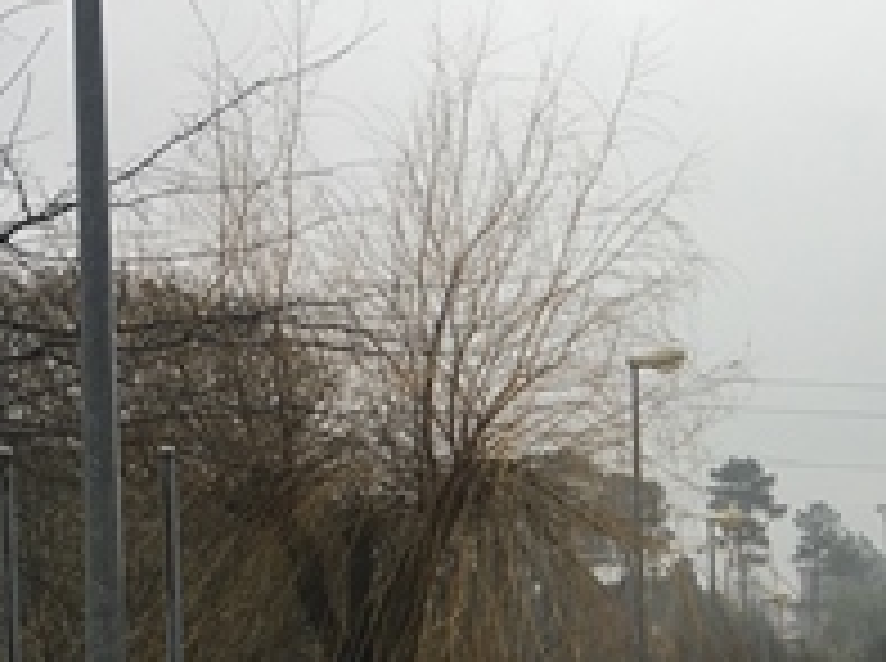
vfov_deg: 12.3
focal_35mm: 118
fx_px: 3015
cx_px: 1147
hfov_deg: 15.9
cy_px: 770
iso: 25
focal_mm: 4.15
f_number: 2.2
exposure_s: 1/116
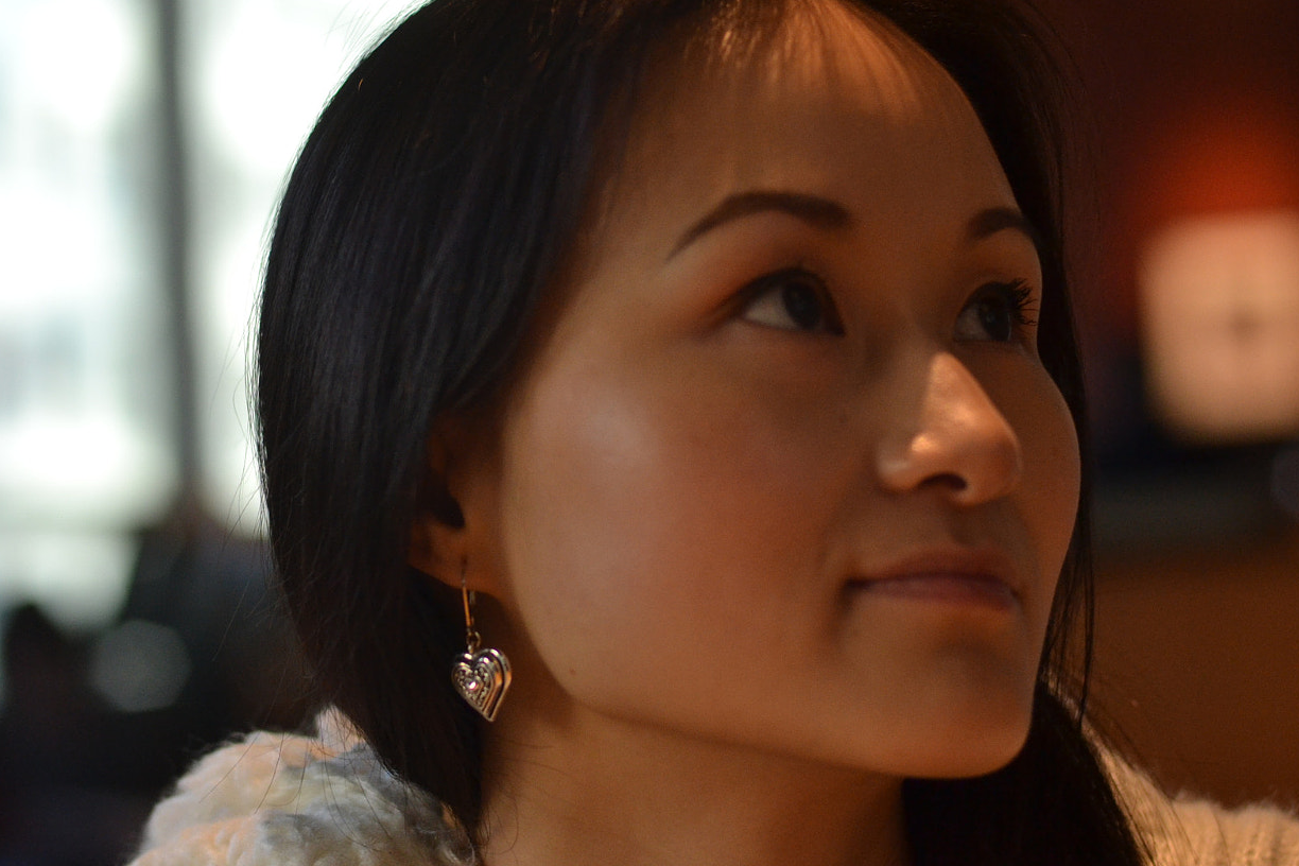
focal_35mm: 98
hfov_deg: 20.8
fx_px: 3536
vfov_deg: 14.0
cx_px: 455
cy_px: 447
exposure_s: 1/1000
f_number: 2.2
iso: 800
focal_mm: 50
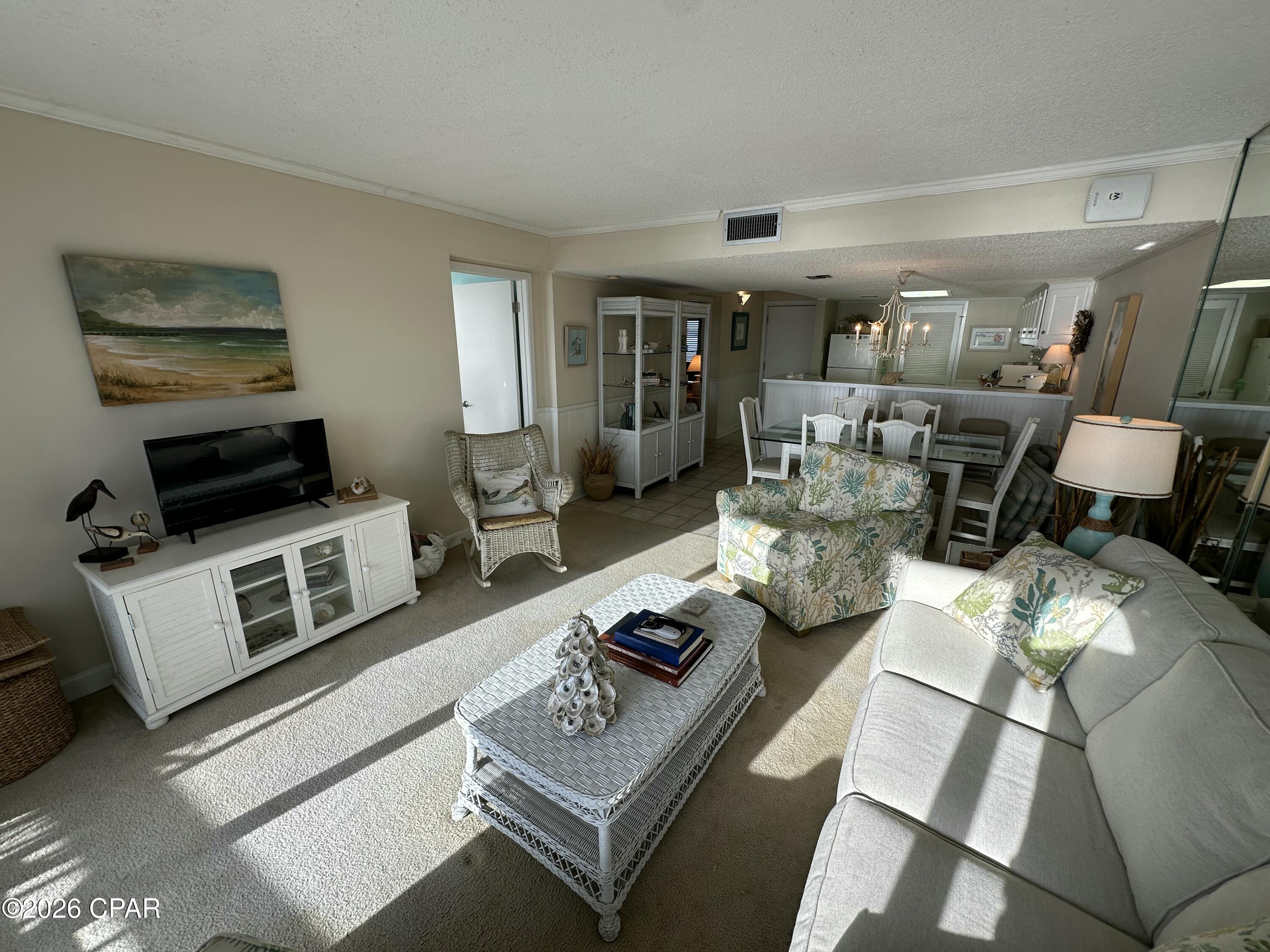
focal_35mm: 14
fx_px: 514
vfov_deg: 85.7
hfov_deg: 102.1
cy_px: 476
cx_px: 635
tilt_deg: -15.5
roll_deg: -0.8
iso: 40
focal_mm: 2.22
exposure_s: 1/209
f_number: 2.2
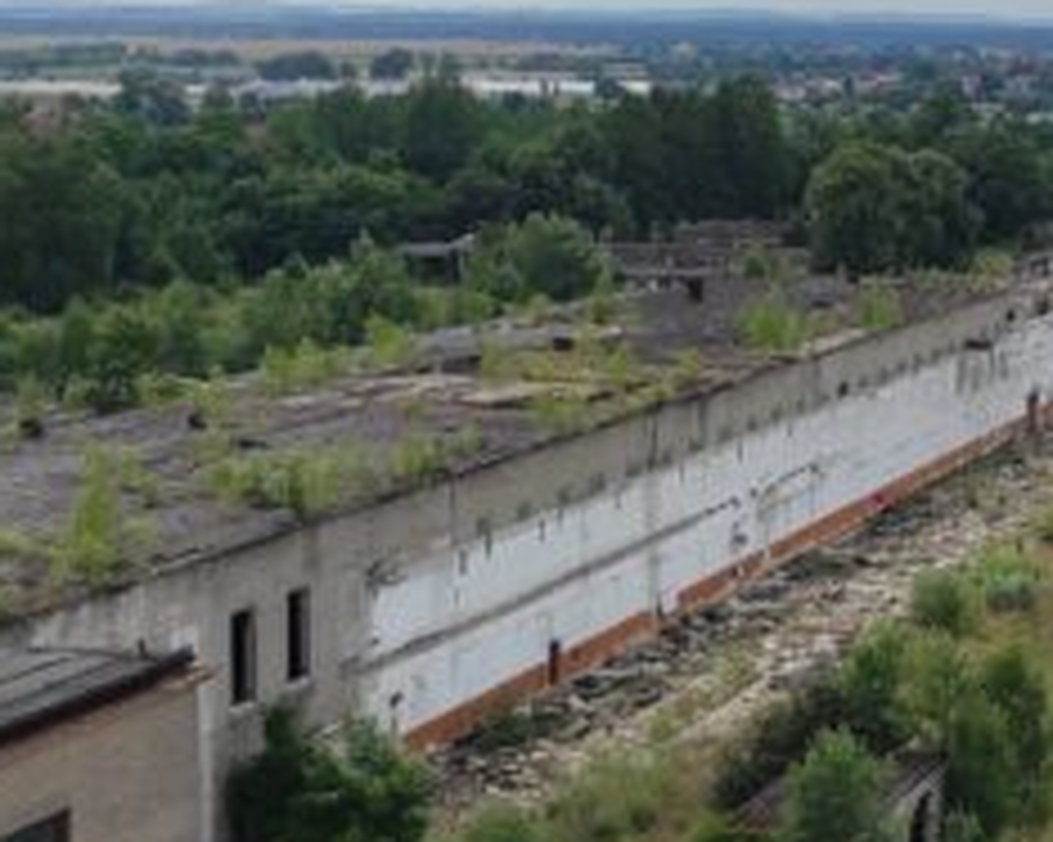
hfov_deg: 21.3
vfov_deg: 19.0
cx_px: 1418
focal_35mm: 80
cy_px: 182
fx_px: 2492
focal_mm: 5.43
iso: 100
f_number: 1.89
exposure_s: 1/3034
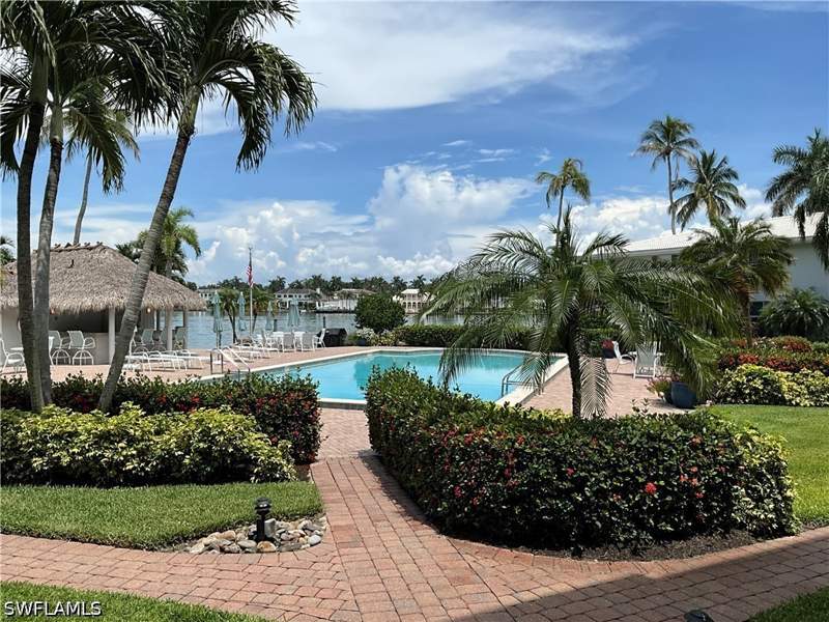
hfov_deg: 61.7
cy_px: 311
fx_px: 695
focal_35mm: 29
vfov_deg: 48.2
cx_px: 414
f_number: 1.8
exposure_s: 1/2538
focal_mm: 3
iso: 25
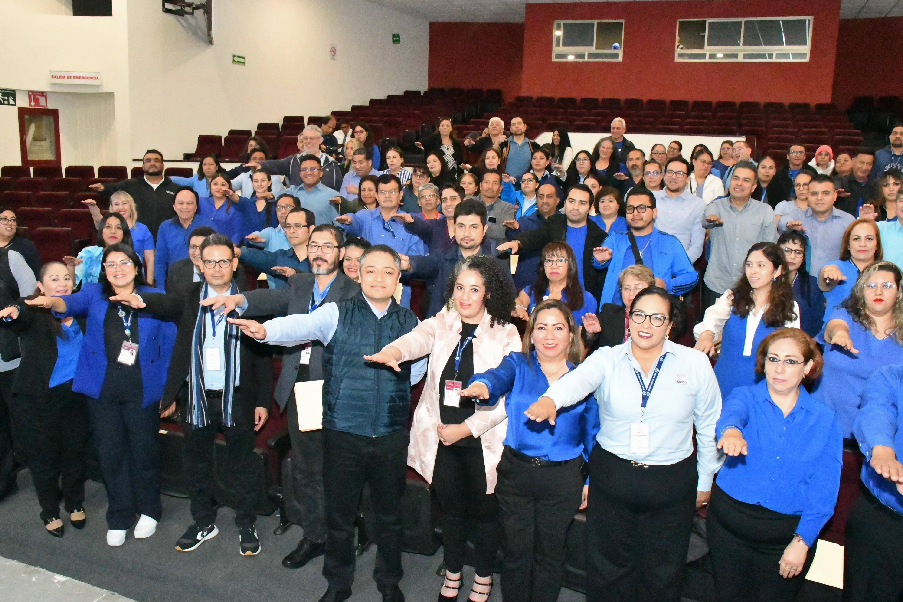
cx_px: 437
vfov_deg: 45.0
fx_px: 727
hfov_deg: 63.6
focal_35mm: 29
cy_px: 314
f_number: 9
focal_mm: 18
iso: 25600
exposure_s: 1/100
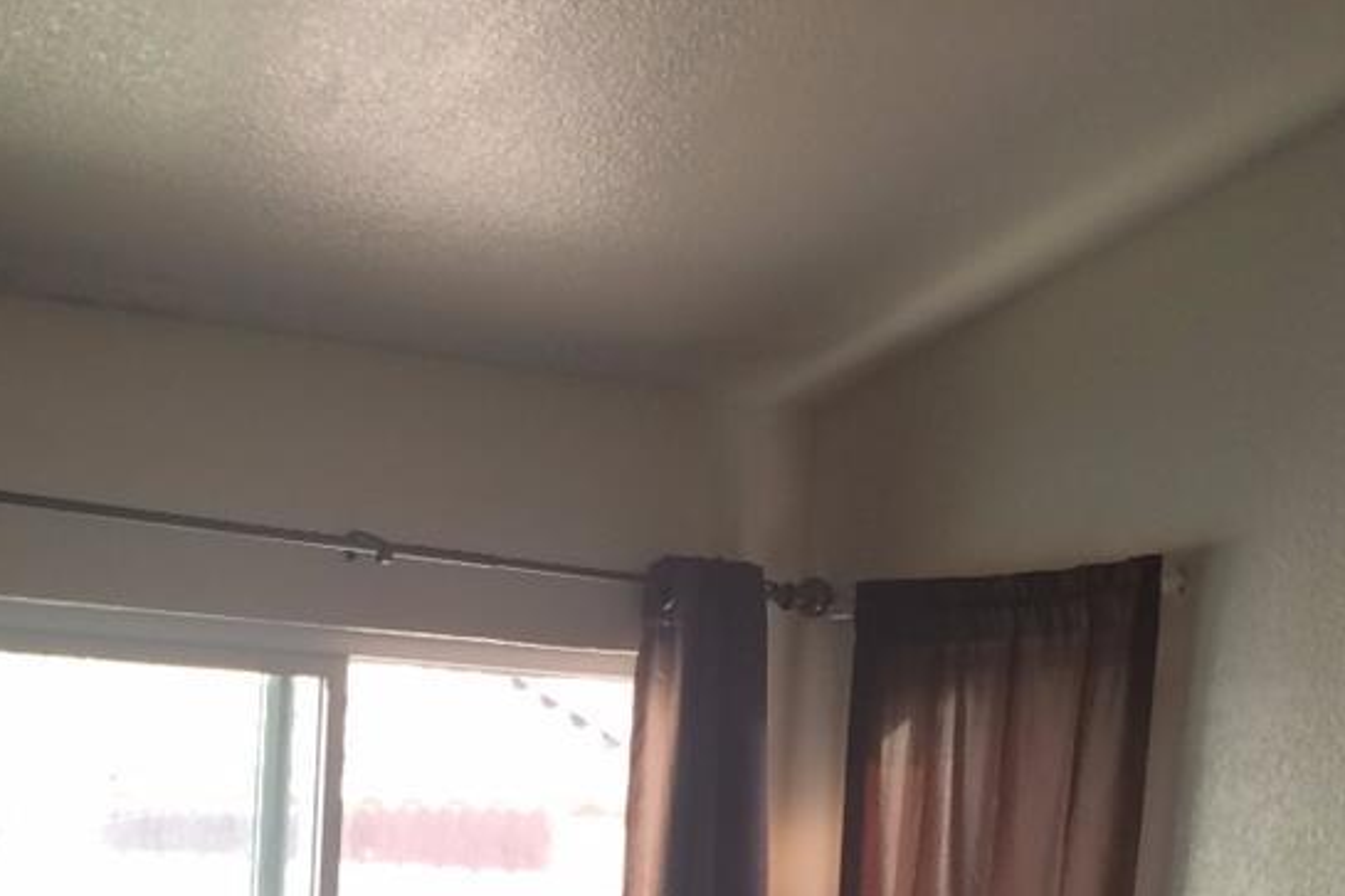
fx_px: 3100
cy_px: 1343
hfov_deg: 24.0
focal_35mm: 83
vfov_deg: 15.2
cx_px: 220
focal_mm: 4.15
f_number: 2.2
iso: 40
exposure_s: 1/30
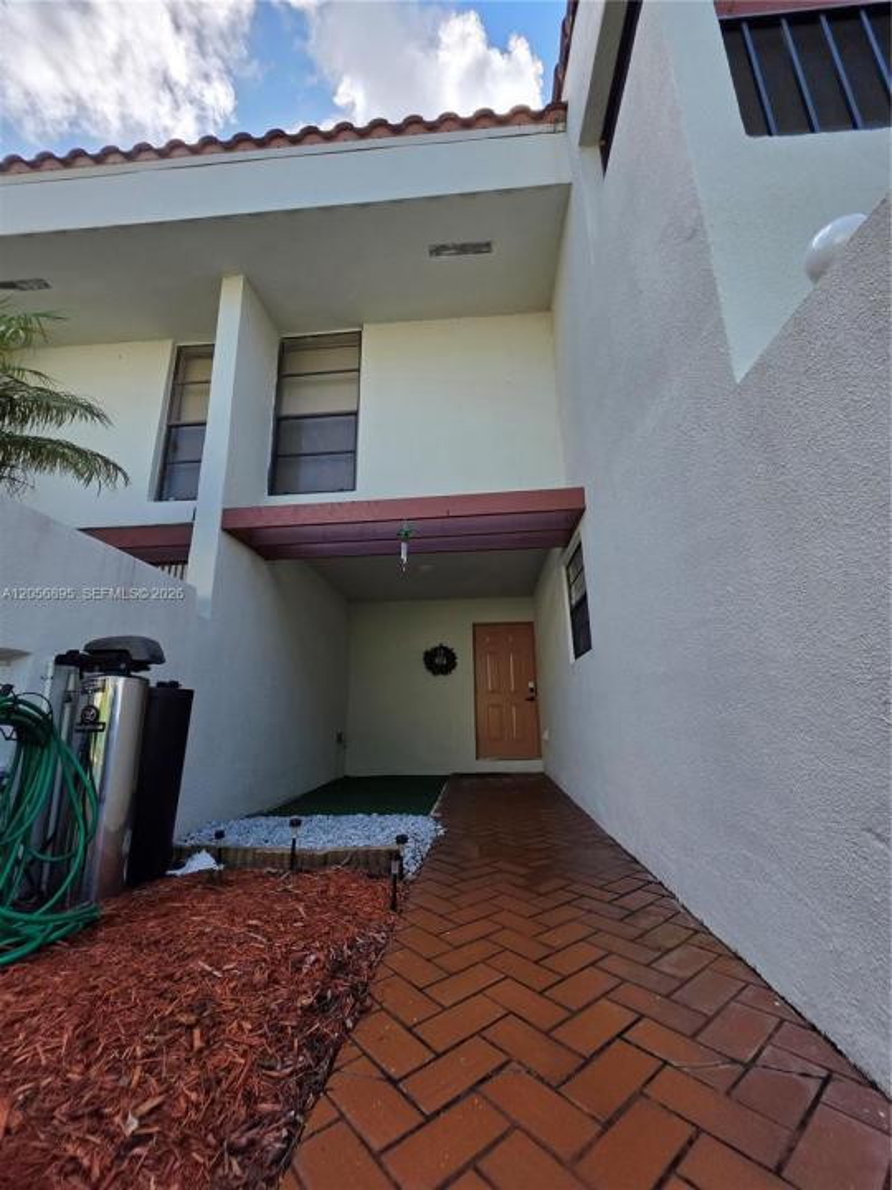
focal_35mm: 13
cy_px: 595
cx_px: 446
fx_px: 447
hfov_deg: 89.9
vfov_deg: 106.2
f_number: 1.9
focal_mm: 2.2
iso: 40
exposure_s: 1/805
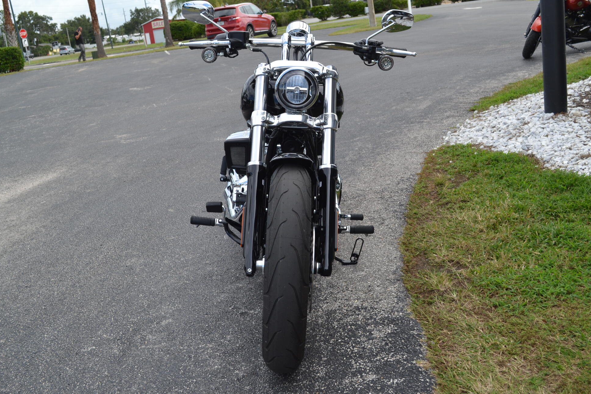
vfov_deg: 35.9
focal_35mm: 37
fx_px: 607
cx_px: 295
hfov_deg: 51.9
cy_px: 193
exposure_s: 1/200
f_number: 7.1
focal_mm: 24
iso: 100
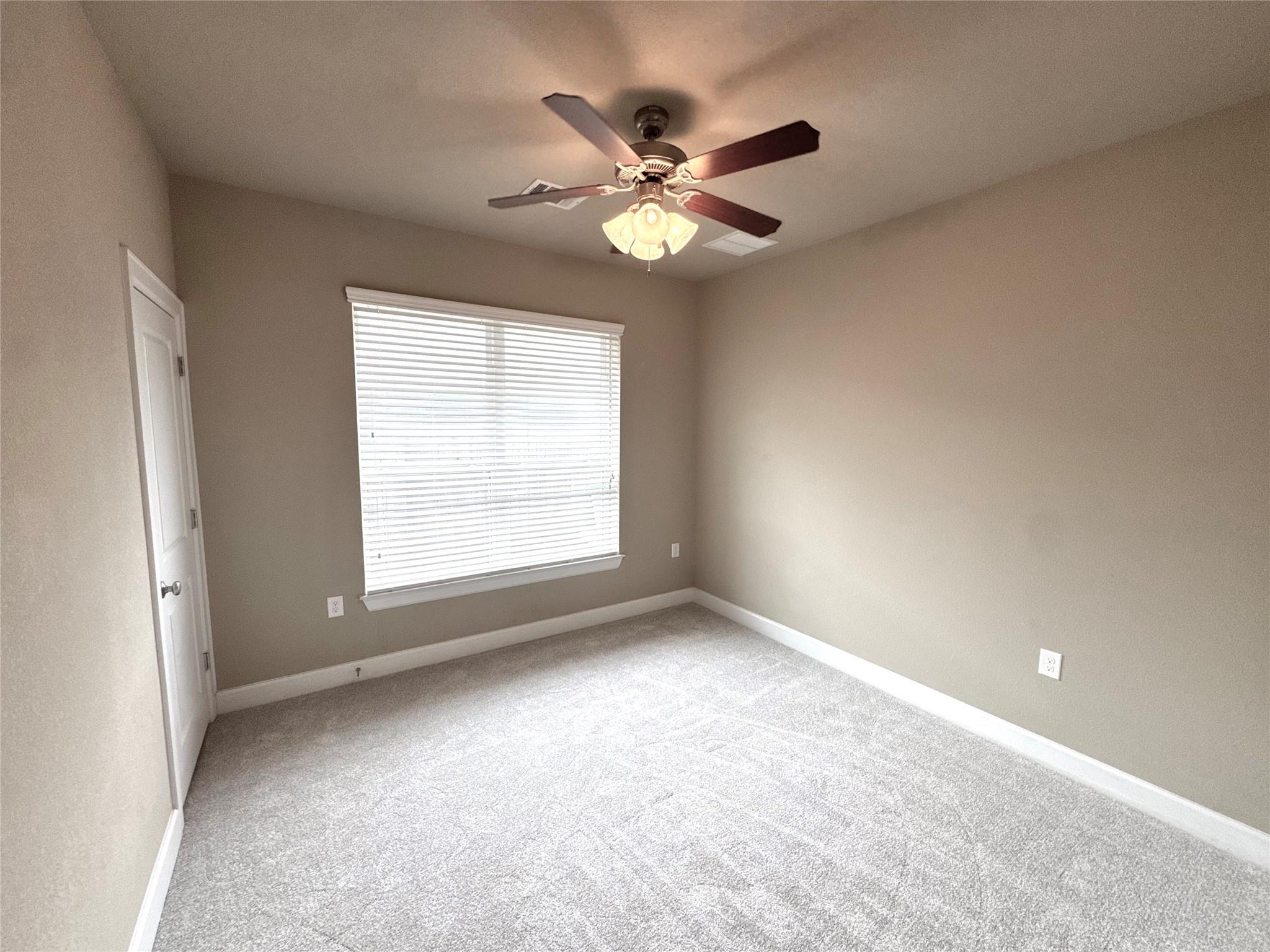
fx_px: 514
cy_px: 476
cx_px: 635
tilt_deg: -5.6
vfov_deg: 85.7
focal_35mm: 14
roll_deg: -0.6
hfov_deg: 102.1
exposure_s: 1/120
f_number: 2.2
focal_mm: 2.22
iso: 100
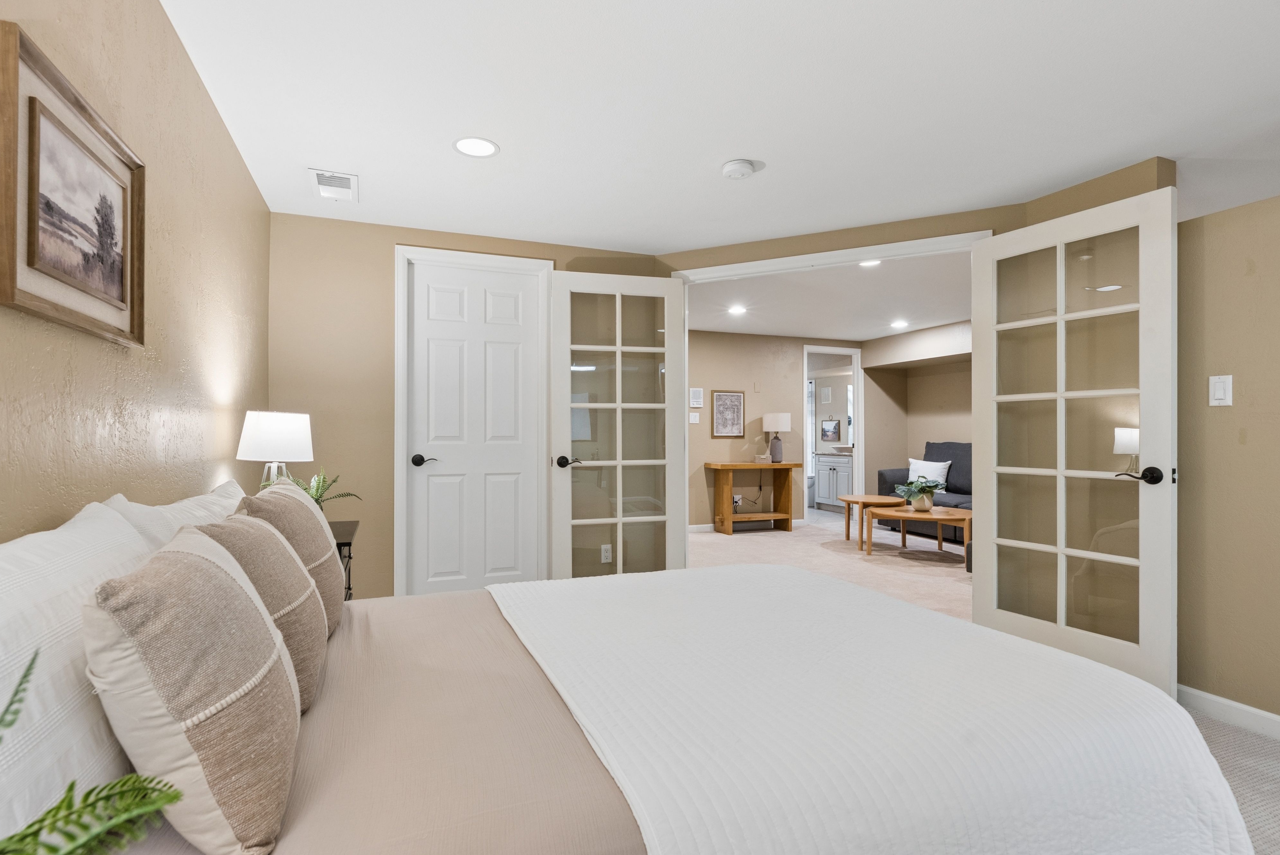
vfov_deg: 70.5
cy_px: 432
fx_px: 605
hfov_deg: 93.2
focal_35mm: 17
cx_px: 624
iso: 800
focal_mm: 16
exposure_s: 1/10
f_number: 9
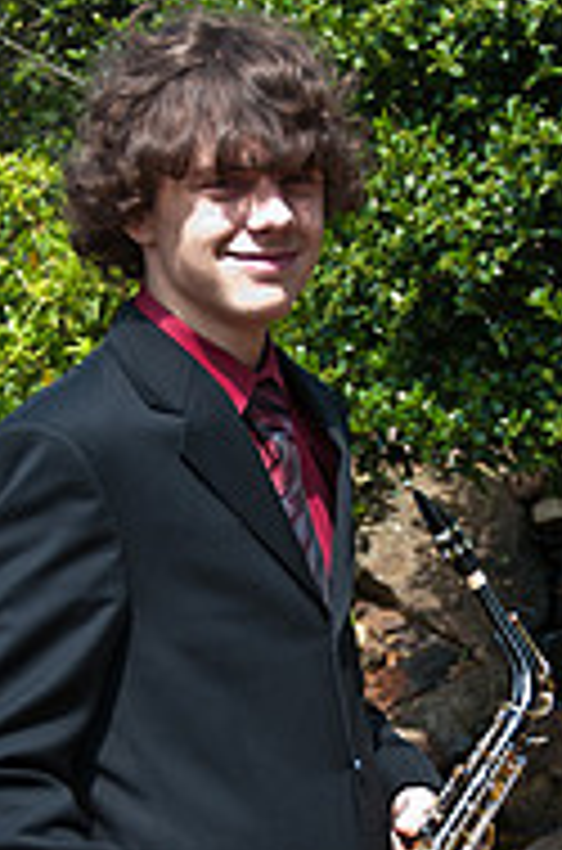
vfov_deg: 15.1
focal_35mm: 136
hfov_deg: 10.0
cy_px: 630
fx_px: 3202
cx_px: 308
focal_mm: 38
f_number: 4.2
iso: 200
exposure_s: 1/250
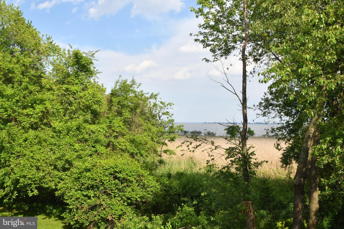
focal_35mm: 36
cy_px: 114
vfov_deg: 36.9
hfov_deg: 53.1
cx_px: 172
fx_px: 344
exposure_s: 1/125
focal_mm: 24
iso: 400
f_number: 20
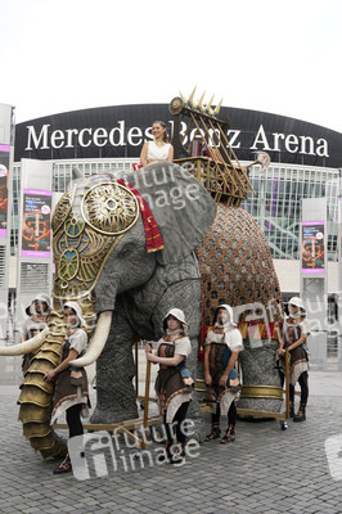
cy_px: 257
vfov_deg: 45.5
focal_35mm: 43
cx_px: 171
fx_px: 614
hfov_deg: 31.1
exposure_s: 1/200
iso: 640
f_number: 8
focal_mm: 43
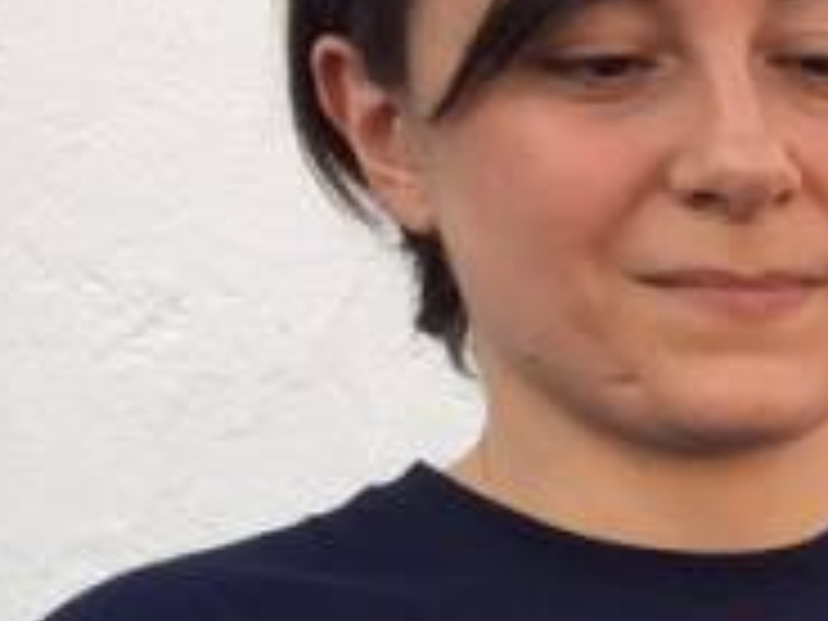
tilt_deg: -9.4
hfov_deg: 11.0
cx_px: 1737
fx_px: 3851
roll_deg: -1.2
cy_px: 1053
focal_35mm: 161
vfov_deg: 8.9
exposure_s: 1/150
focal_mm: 4.15
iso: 32
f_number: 2.2
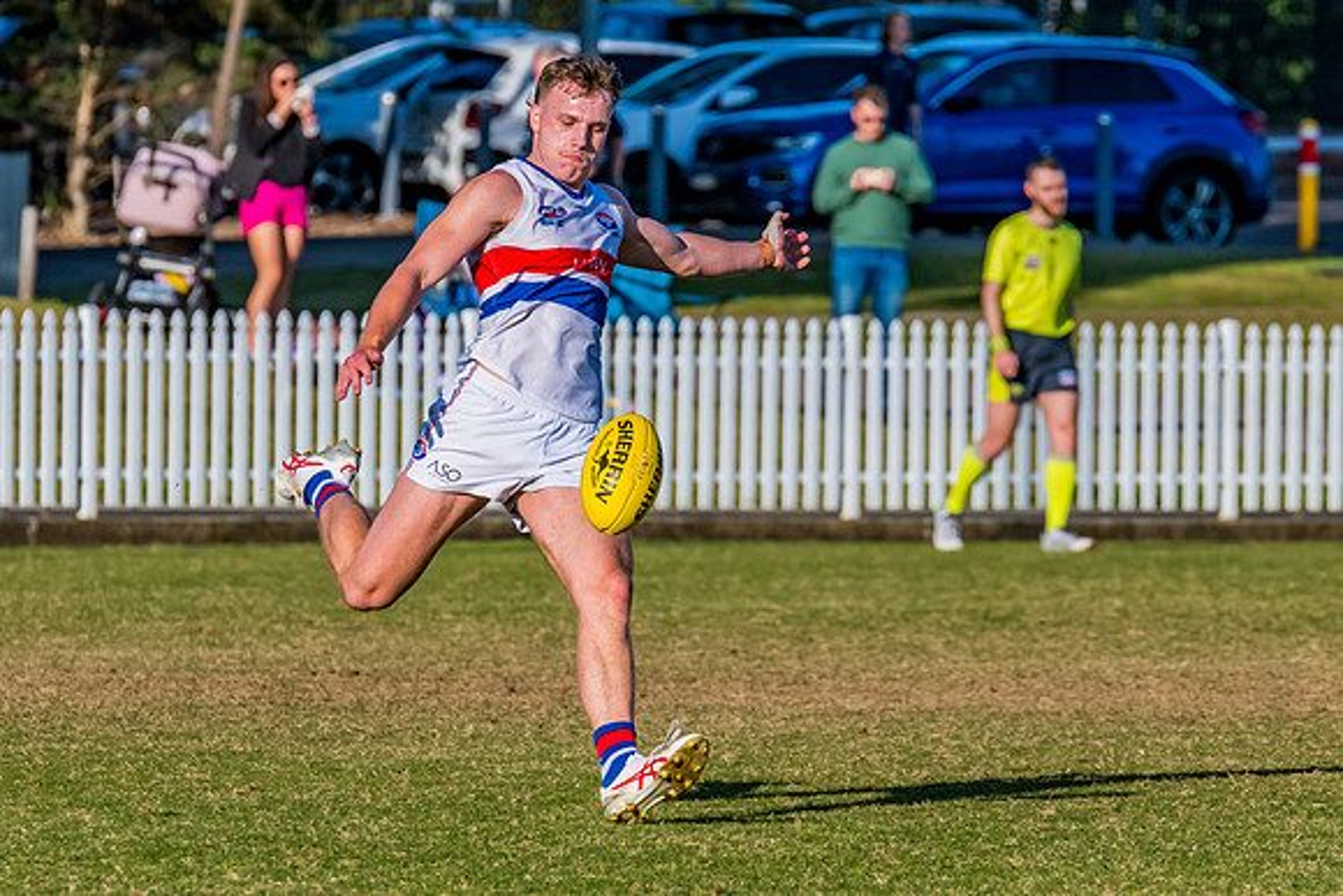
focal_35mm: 573
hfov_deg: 3.6
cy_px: 372
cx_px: 640
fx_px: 21377
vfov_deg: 2.4
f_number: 13
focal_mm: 420
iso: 800
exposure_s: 1/1600
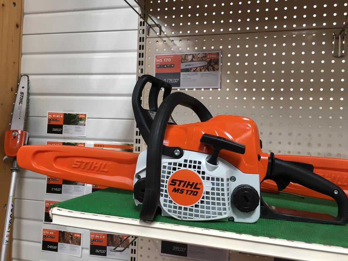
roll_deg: -2.2
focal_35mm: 29
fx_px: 291
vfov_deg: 48.2
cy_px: 130
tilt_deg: +2.0
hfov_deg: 61.7
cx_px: 174
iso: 32
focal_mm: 4.15
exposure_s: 1/100
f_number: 2.2
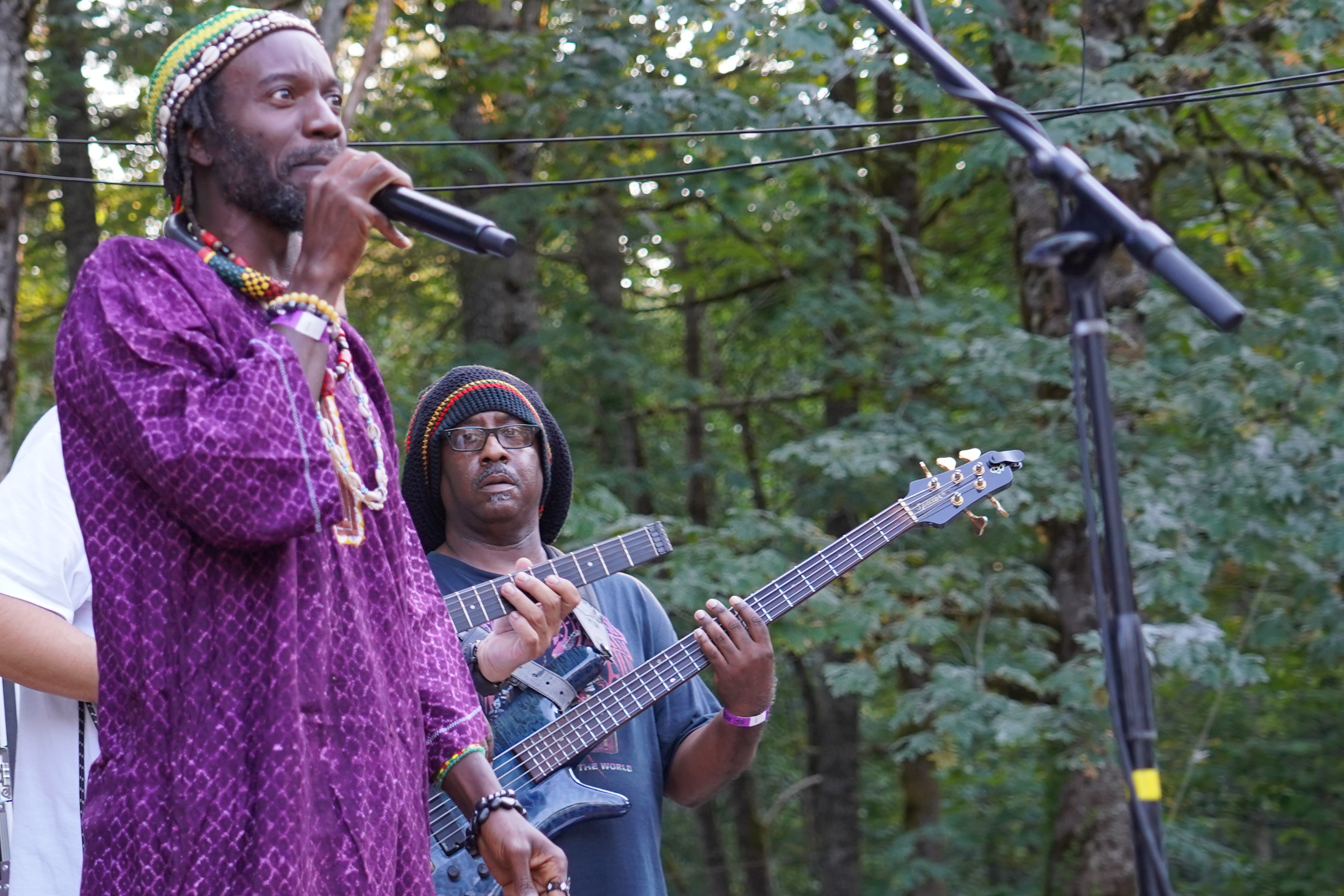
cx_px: 388
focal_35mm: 122
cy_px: 587
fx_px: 4554
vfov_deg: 11.2
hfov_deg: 16.7
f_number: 4
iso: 500
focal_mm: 59
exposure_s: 1/160
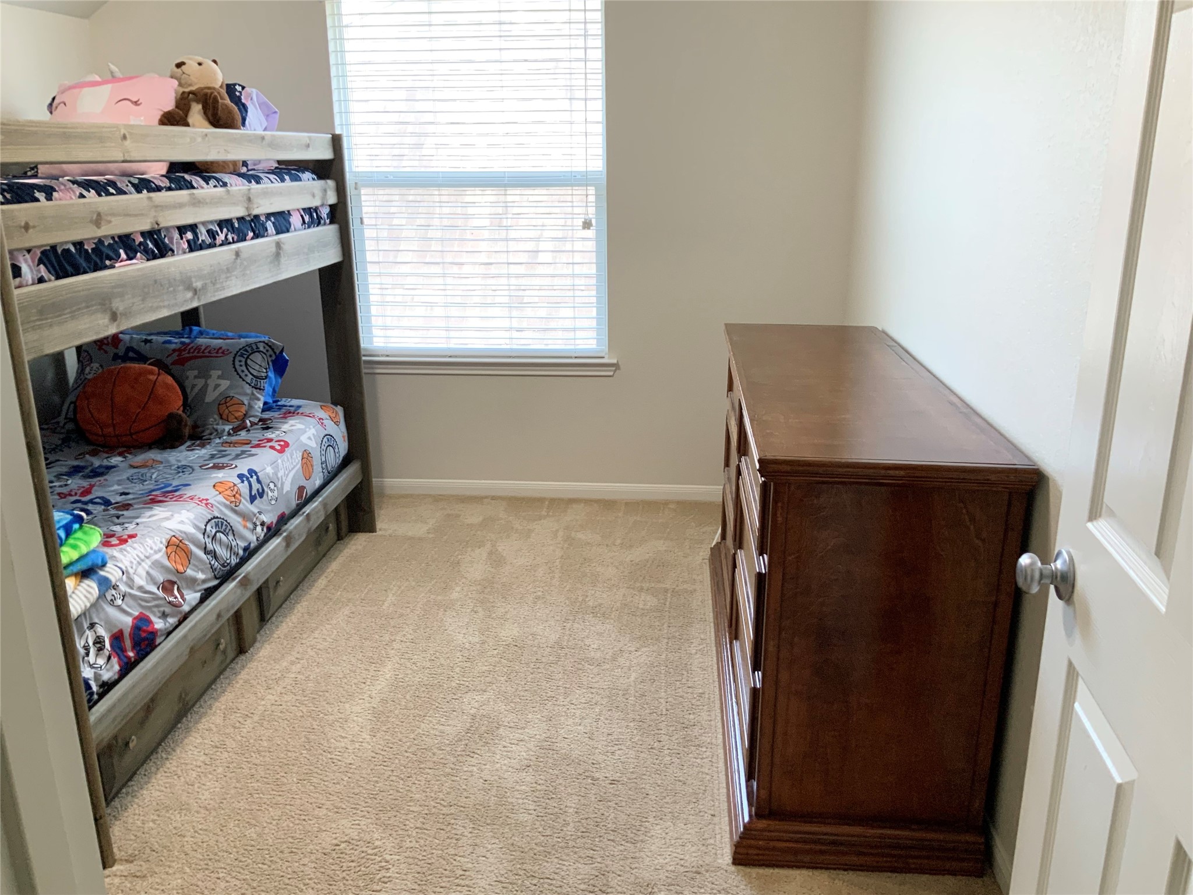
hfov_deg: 61.7
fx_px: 999
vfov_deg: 48.2
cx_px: 596
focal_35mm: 29
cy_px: 448
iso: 64
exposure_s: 1/60
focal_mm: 3
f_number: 1.8
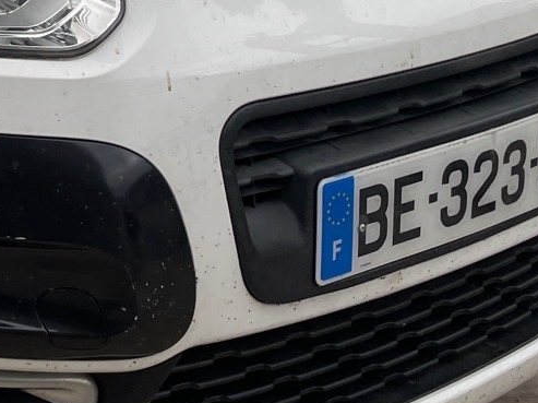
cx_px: -273
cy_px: -93
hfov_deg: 18.3
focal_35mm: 95
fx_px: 1475
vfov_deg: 15.0
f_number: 1.6
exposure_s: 1/454
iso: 32
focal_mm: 4.2
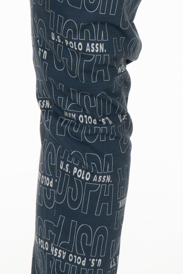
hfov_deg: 5.0
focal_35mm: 276
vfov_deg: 7.2
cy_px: -292
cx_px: -48
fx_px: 2104
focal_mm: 41
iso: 200
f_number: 8
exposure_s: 1/160
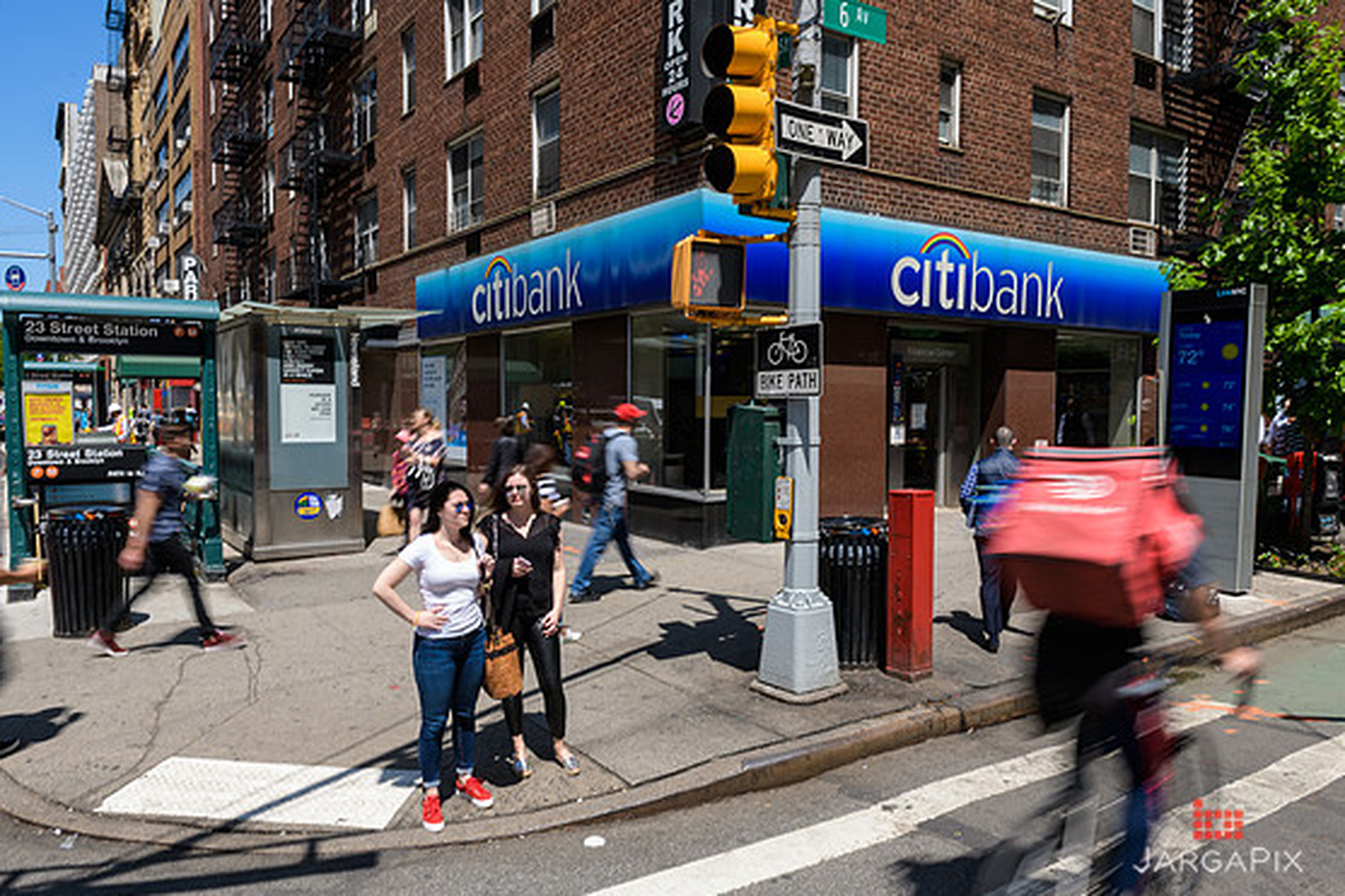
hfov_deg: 71.5
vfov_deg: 51.3
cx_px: 664
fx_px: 934
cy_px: 458
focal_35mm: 25
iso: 31
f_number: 20
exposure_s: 1/15
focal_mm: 24
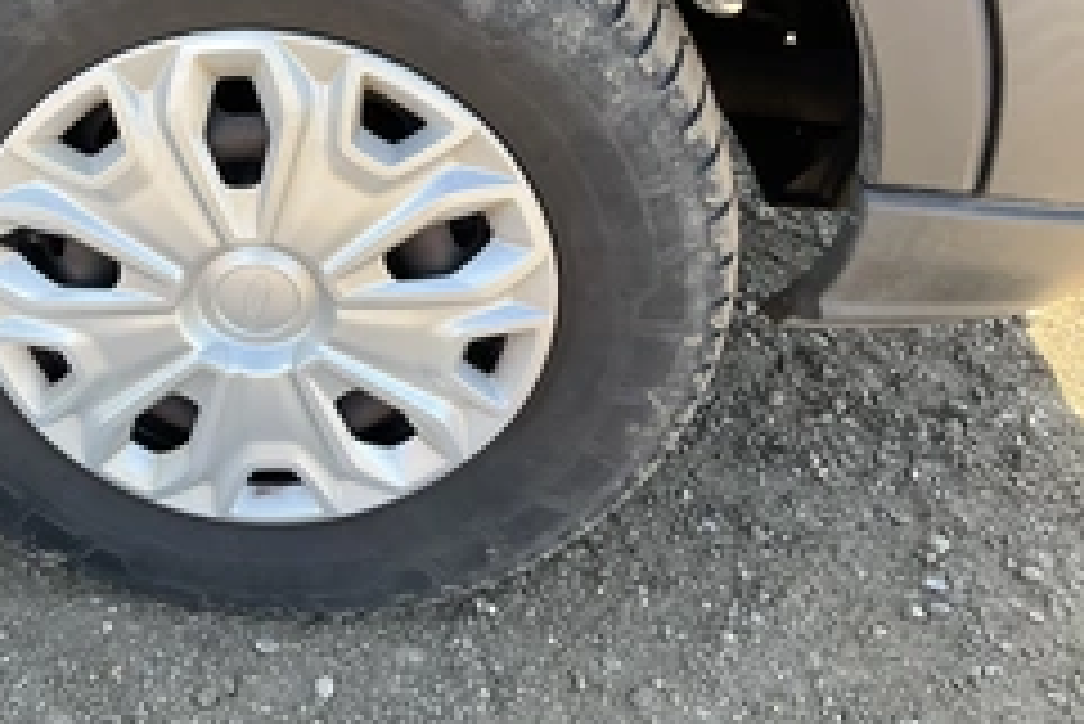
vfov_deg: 26.9
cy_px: 238
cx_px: 261
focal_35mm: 50
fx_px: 1506
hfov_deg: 38.5
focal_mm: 3
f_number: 1.8
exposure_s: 1/122
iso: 20
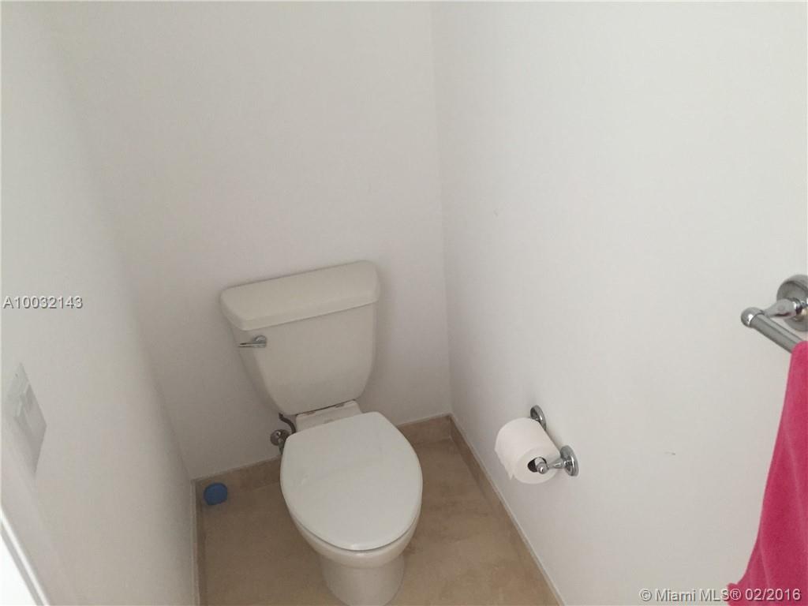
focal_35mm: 29
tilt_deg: -30.5
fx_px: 677
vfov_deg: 48.2
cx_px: 404
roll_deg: +3.6
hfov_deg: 61.7
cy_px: 303
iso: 160
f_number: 2.2
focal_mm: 4.15
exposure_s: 1/30
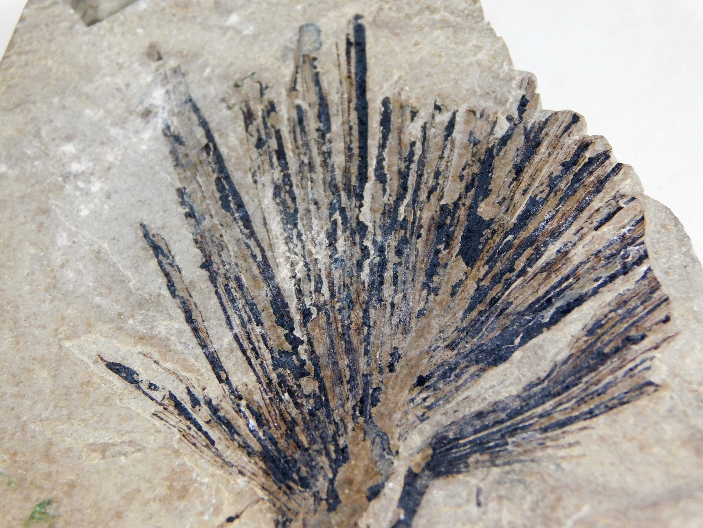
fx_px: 4712
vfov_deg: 6.4
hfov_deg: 8.5
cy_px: 264
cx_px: 352
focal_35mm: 232
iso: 125
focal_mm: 41.3
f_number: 5.6
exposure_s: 1/50
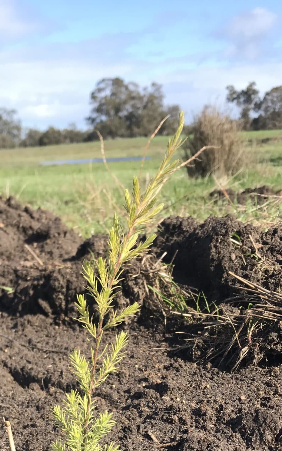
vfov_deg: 37.7
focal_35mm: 51
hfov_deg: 25.3
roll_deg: +2.3
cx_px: 120
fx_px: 627
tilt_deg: -17.2
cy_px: 381
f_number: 1.8
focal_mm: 3.99
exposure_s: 1/1018
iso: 20
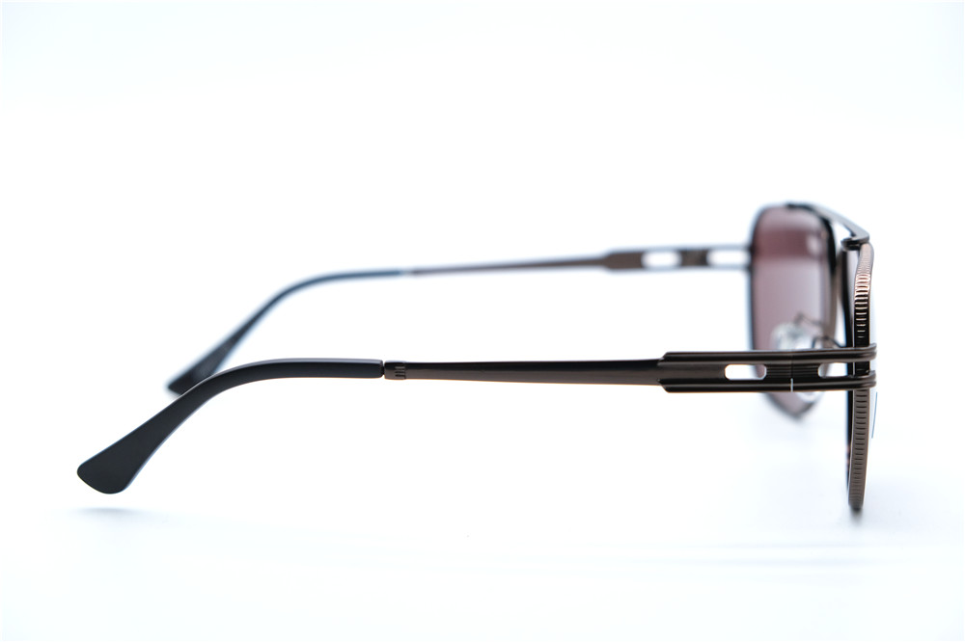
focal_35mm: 64
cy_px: 321
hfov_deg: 31.4
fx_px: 1715
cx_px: 482
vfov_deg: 21.2
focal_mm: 42.5
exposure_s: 1/1000
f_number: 4
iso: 500
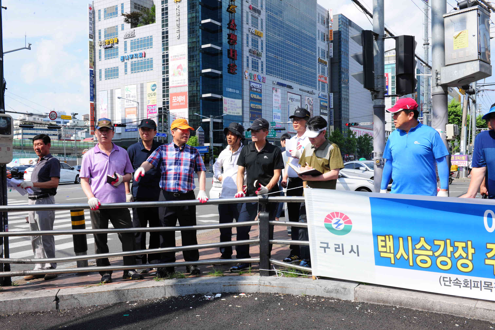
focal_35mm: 34
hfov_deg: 55.8
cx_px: 248
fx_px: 467
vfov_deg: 38.9
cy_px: 165
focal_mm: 34
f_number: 16
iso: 400
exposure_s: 1/125
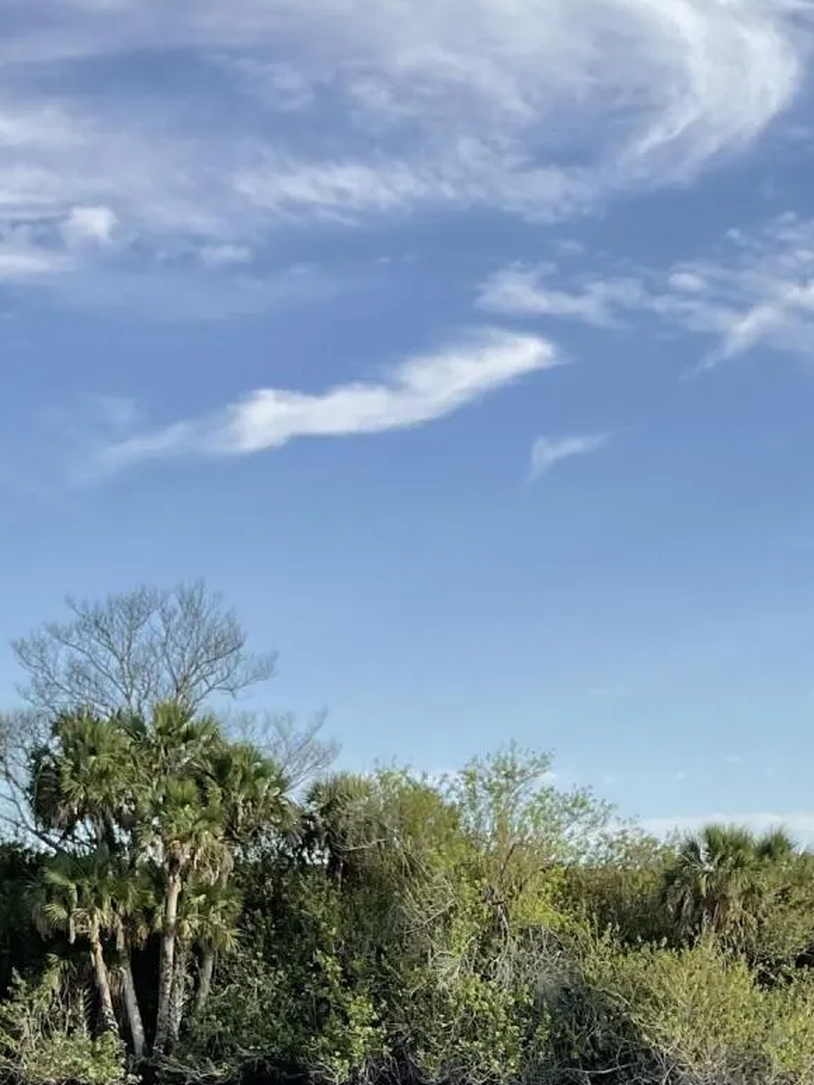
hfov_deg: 19.6
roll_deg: -0.1
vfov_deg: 23.7
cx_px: 375
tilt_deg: -5.7
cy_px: 1298
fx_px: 2351
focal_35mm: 75
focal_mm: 3
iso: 16
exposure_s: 1/842
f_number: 1.8
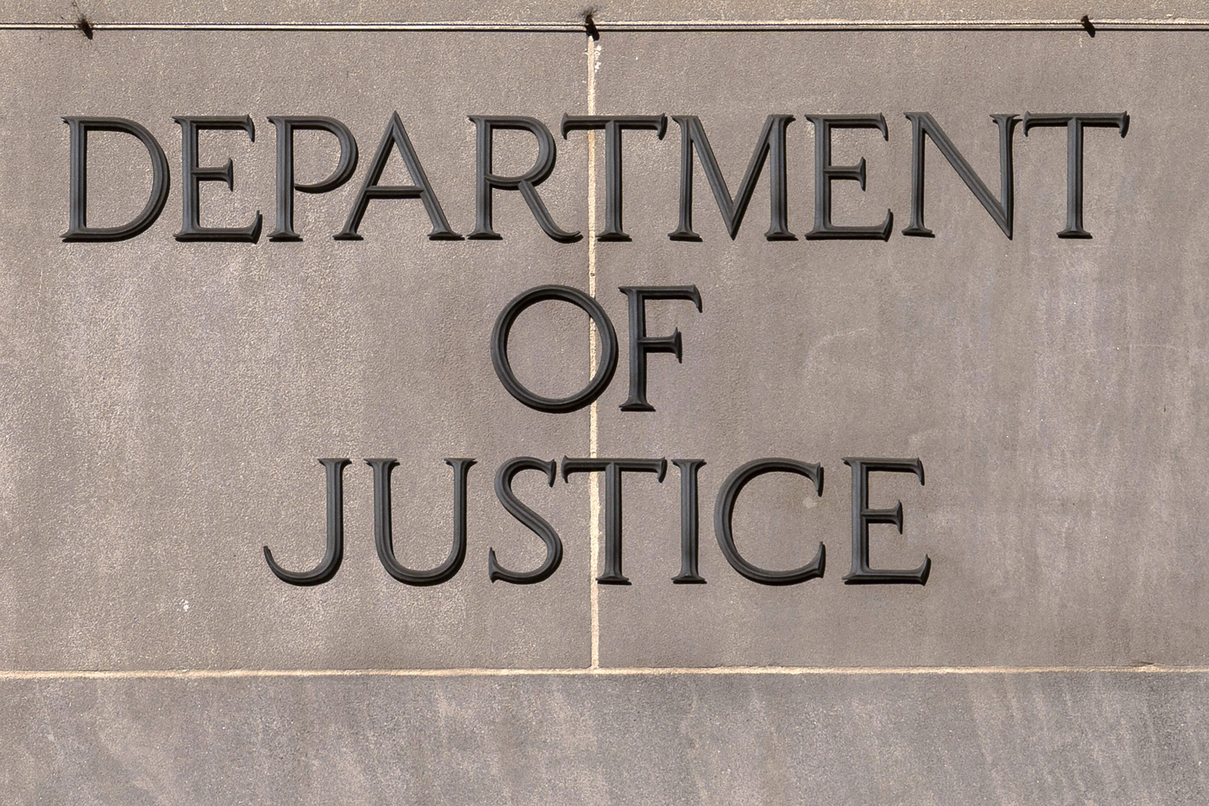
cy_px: 403
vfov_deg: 6.9
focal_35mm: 200
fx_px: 6717
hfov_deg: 10.3
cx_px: 604
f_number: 11
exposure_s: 1/400
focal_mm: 200
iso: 80
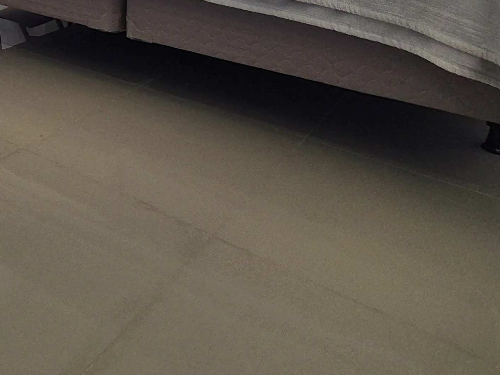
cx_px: 96
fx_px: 534
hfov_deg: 47.3
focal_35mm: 37
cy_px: -102
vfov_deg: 31.0
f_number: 2.2
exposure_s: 1/255
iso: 50
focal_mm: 2.2
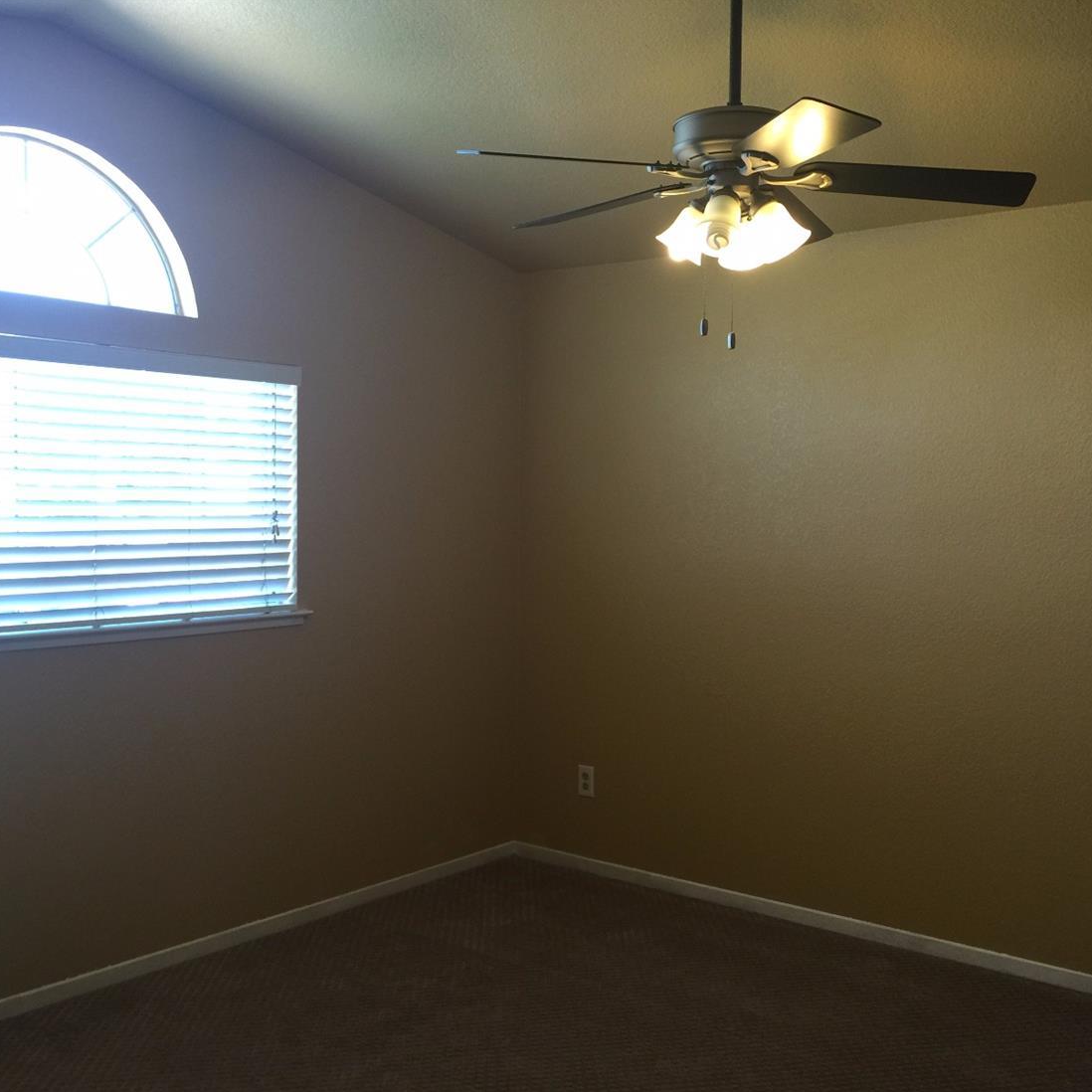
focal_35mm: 35
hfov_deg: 47.1
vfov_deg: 47.2
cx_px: 628
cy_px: 556
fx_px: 1249
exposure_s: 1/30
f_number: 2.2
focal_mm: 4.15
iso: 50
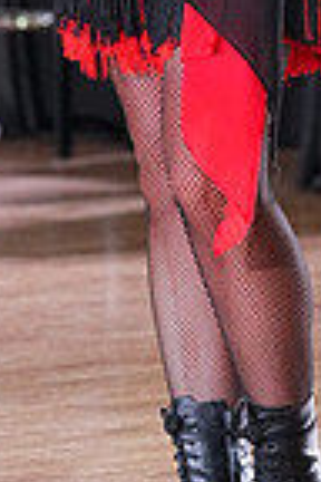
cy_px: -224
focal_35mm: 554
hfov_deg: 2.5
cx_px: 222
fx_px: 7409
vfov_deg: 3.7
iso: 6400
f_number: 5
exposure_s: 1/400
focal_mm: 138
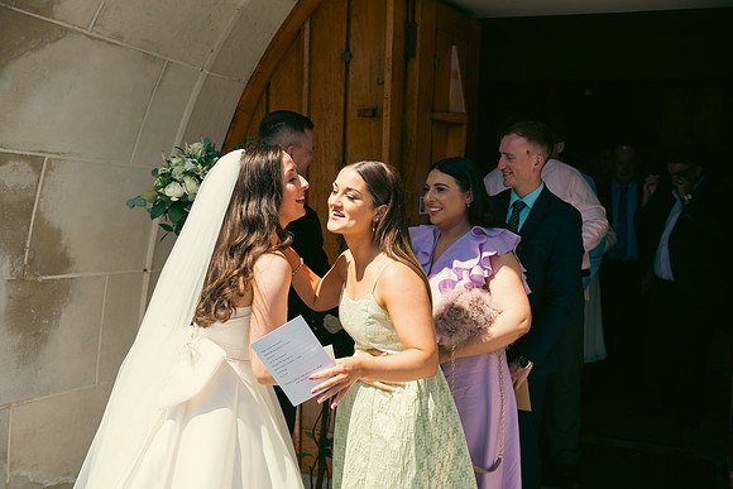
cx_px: 366
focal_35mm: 40
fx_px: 815
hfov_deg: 48.4
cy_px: 244
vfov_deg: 33.4
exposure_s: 1/800
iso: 100
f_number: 3.5
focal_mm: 40
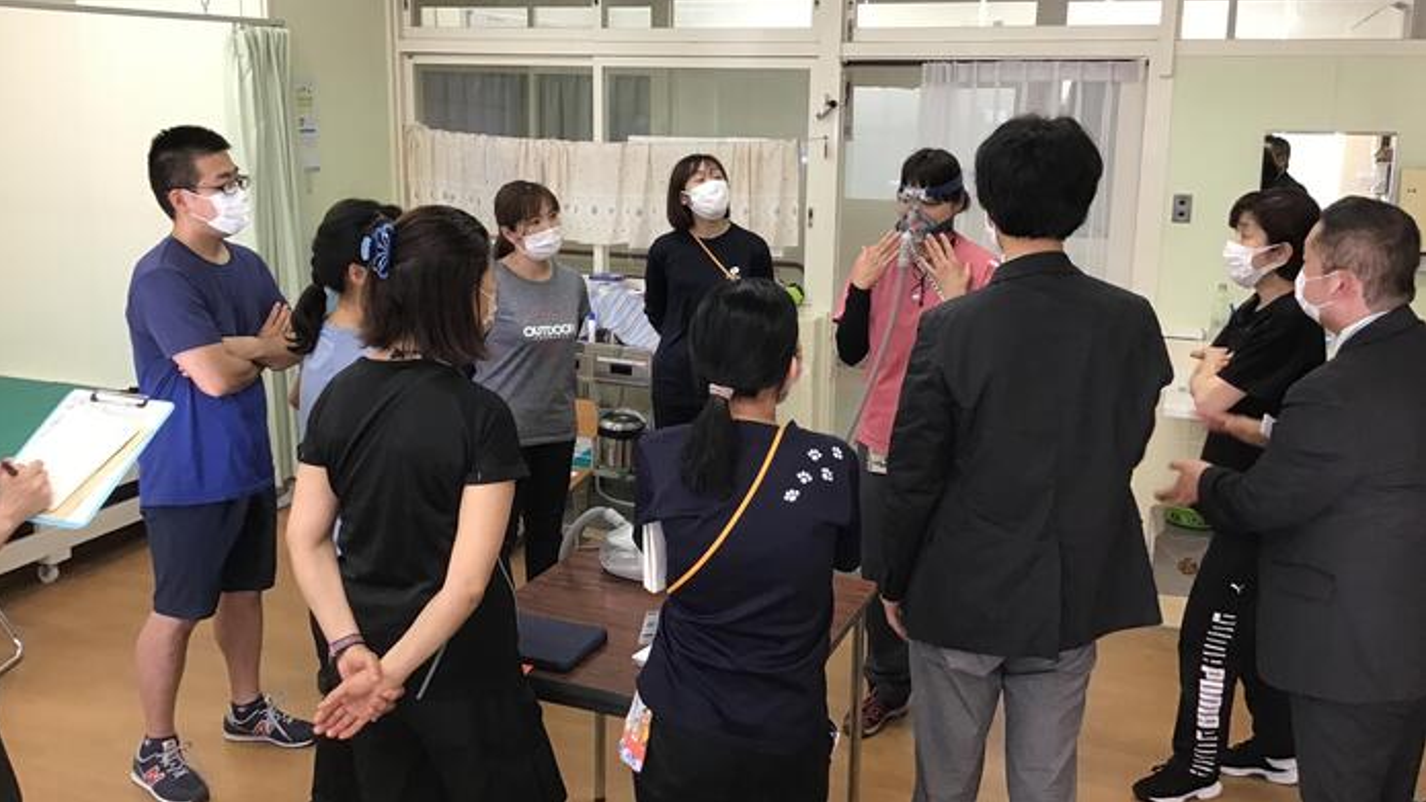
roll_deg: -1.9
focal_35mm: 34
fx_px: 1286
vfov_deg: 34.6
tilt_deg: -9.1
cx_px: 710
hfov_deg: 58.0
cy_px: 325
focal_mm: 3.3
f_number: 2.4
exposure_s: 1/30
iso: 100
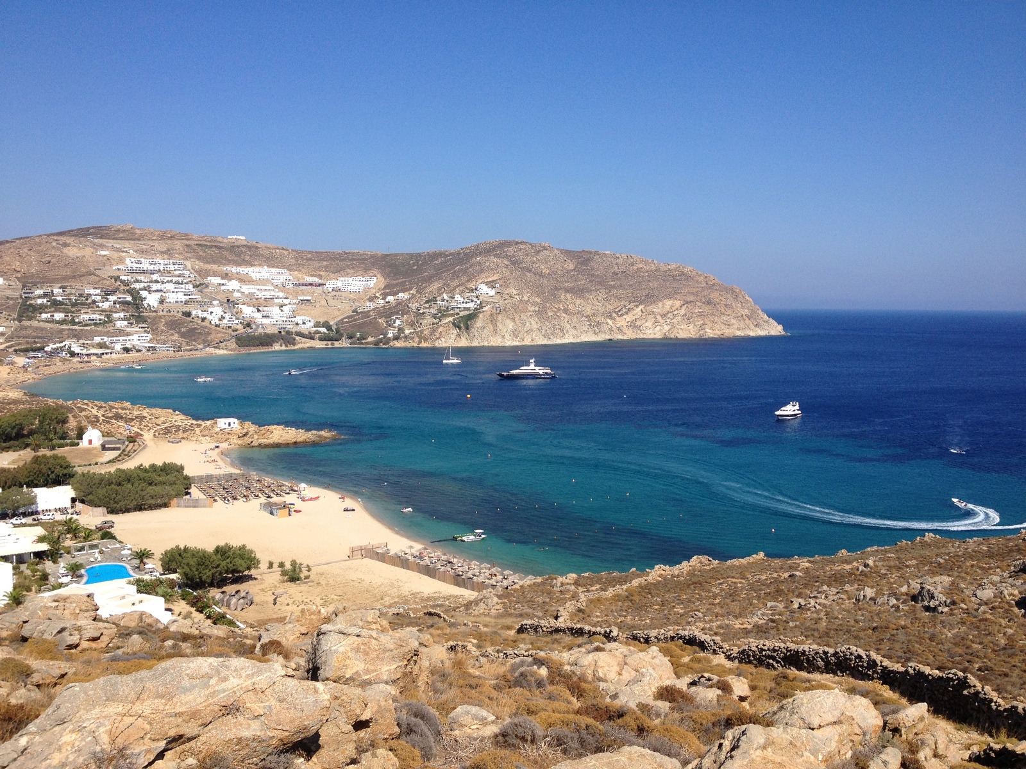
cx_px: 513
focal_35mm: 35
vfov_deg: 40.7
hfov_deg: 52.6
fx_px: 1037
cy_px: 384
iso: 50
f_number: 2.4
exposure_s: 1/2304
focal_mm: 4.28
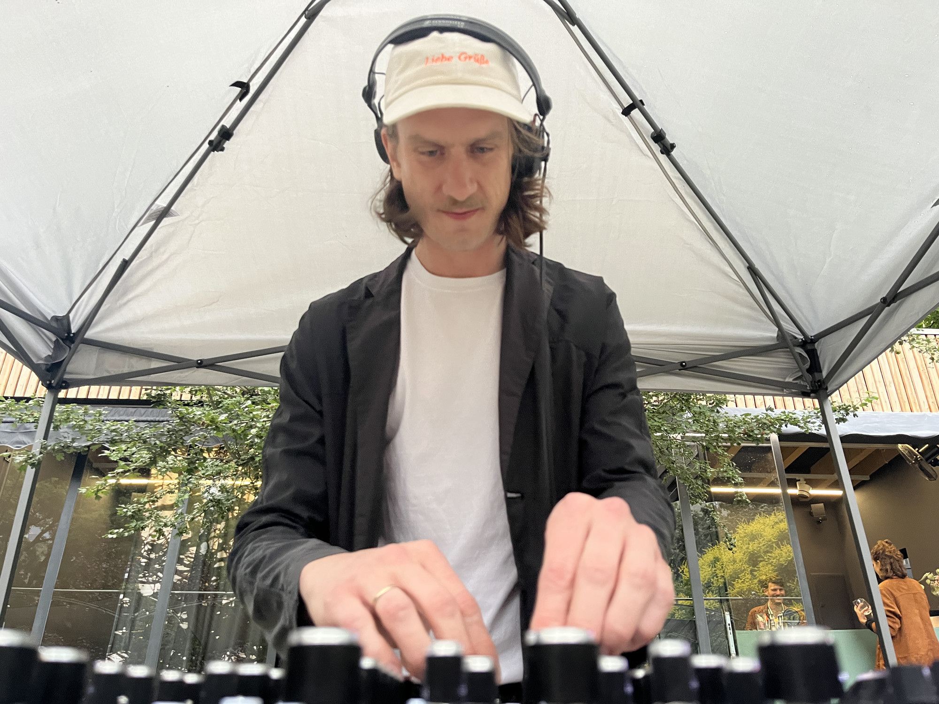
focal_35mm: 26
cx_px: 470
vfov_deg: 53.1
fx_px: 705
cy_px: 352
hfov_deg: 67.3
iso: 320
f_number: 1.6
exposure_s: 1/60
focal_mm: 5.1
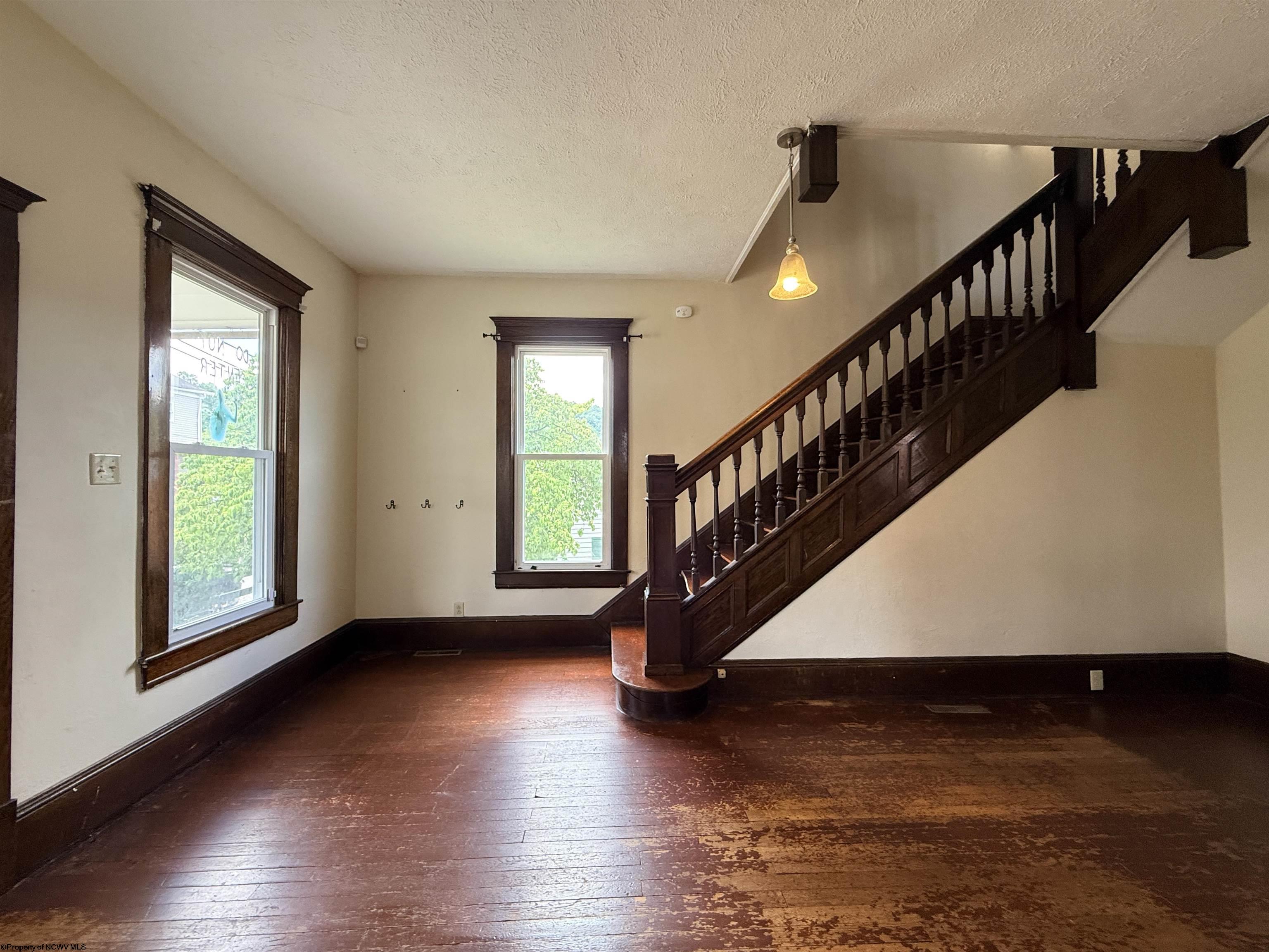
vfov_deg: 85.7
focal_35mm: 14
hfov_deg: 102.1
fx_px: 513
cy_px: 476
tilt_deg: +1.1
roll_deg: +0.5
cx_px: 634
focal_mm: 2.22
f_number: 2.2
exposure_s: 1/99
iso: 250
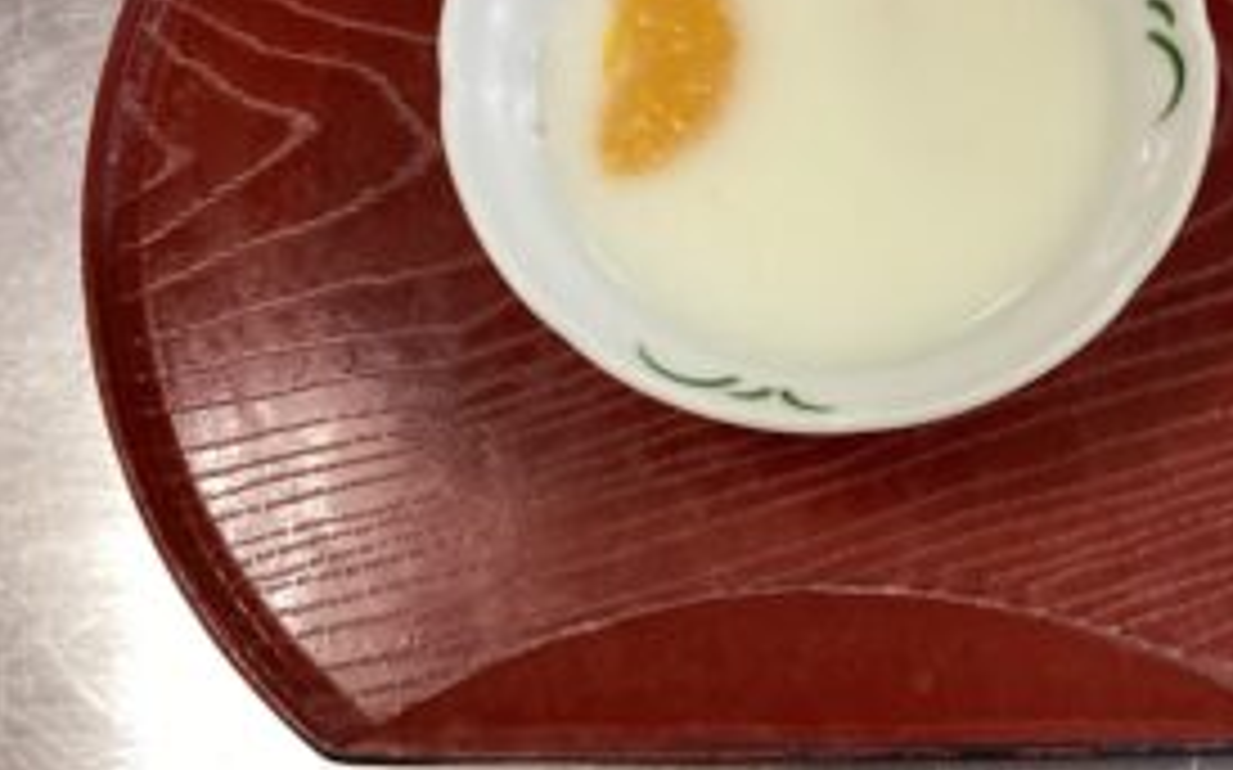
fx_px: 1512
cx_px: 799
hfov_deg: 43.9
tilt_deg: -74.1
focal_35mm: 45
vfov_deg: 28.0
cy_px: 160
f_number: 2.4
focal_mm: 3.3
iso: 250
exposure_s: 1/60
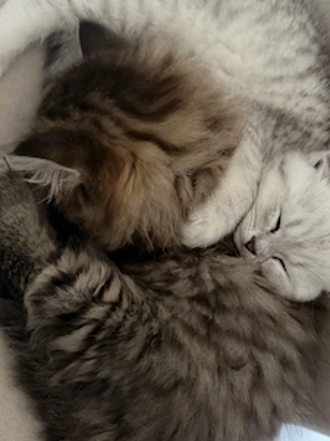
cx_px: 185
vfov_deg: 56.8
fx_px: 407
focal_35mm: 32
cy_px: 207
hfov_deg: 44.1
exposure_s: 1/31
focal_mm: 6.76
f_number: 1.78
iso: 1000
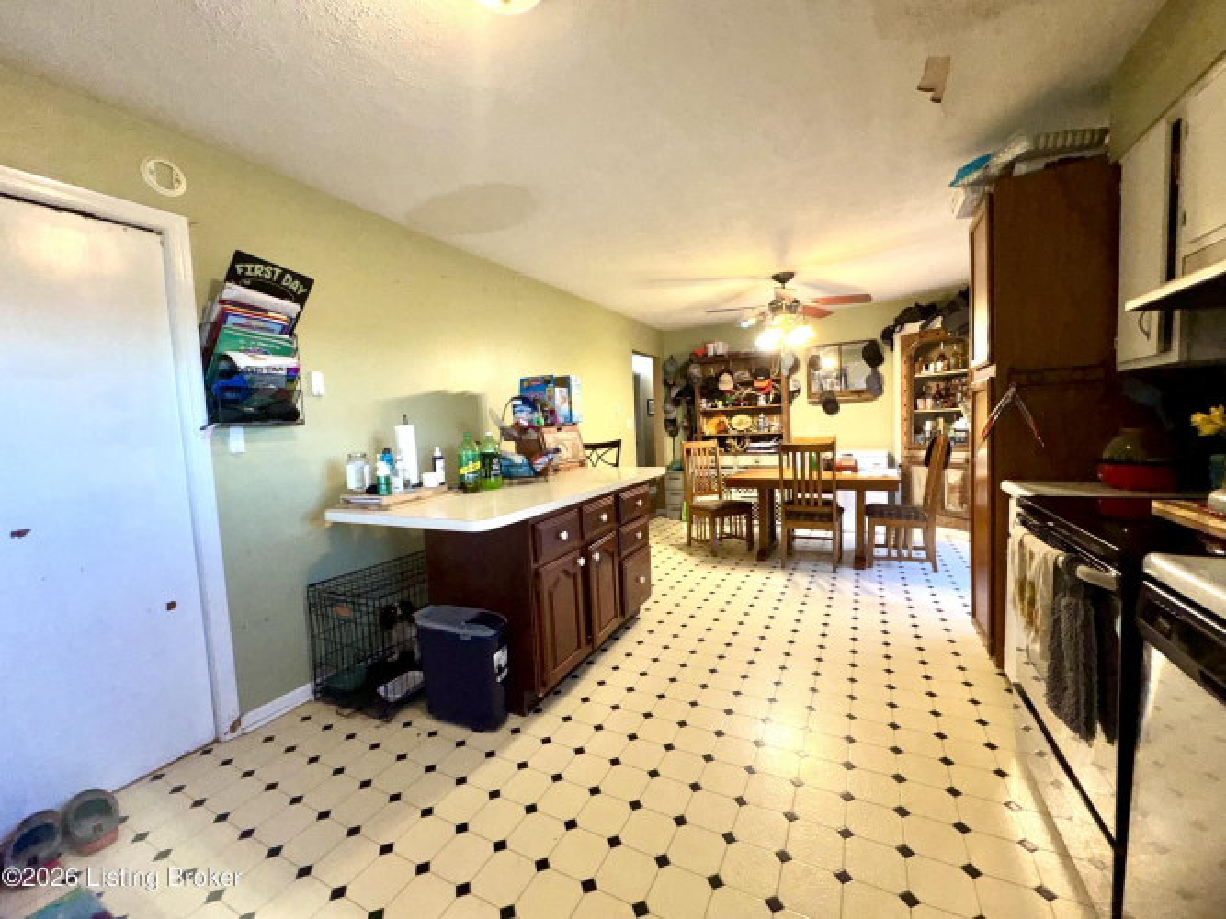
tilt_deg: -4.3
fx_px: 496
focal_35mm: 14
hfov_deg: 102.1
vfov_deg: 85.7
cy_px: 460
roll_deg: +2.8
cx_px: 613
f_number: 2.2
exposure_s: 1/60
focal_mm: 2.22
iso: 125
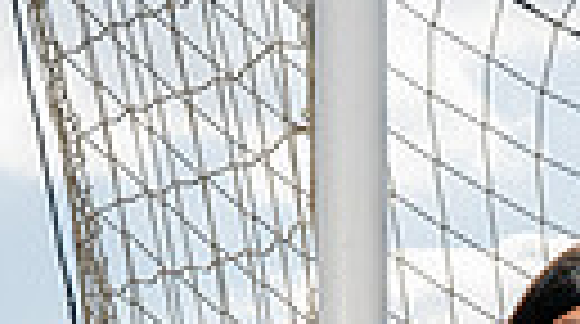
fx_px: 2640
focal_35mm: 172
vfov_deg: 6.4
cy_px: 1008
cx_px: 553
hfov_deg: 12.4
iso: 100
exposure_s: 1/250
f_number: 8
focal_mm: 47
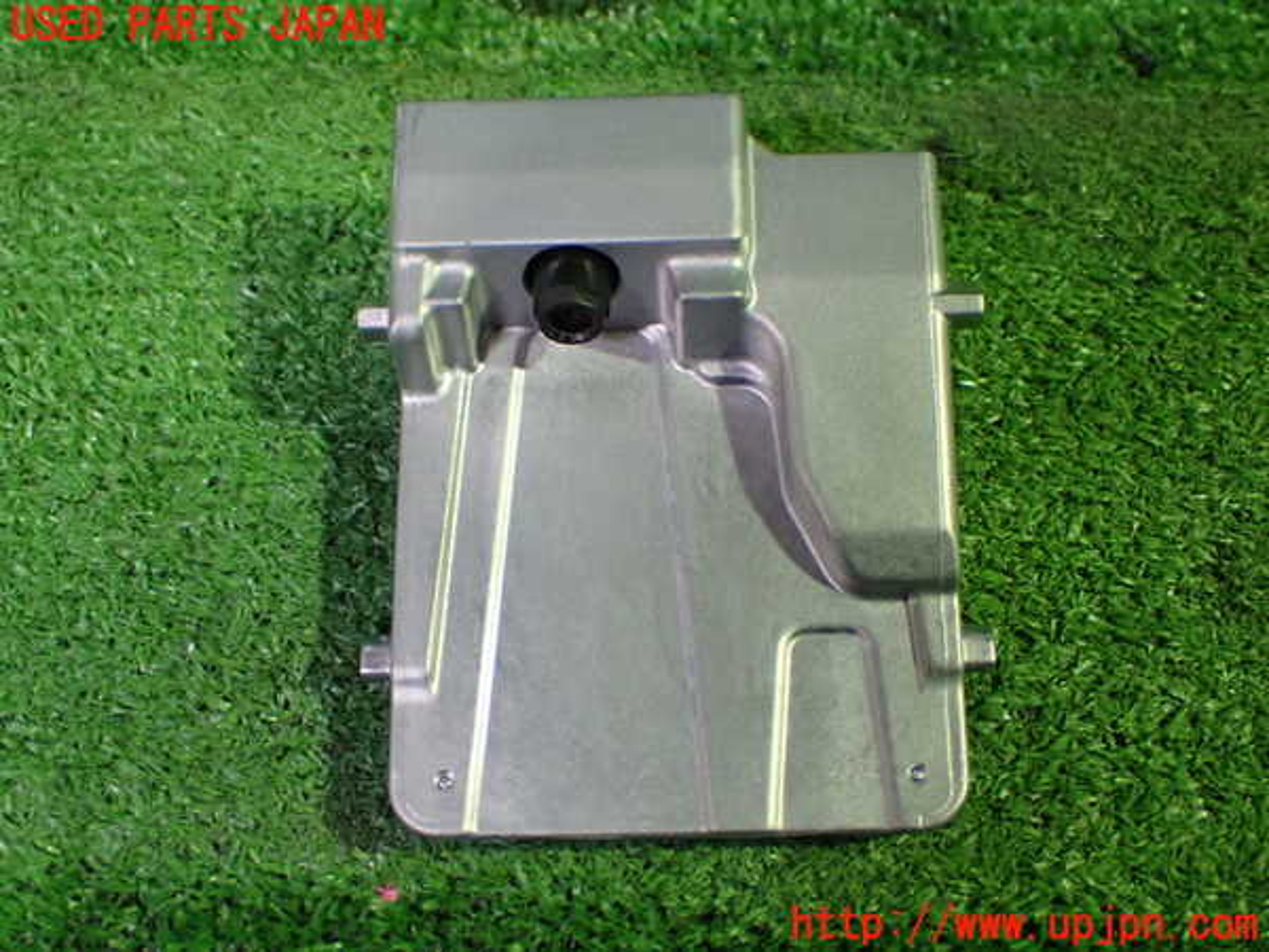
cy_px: 476
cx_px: 634
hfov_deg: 42.9
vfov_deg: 32.9
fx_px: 1613
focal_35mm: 44
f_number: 2.9
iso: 800
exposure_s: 1/40
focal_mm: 7.84
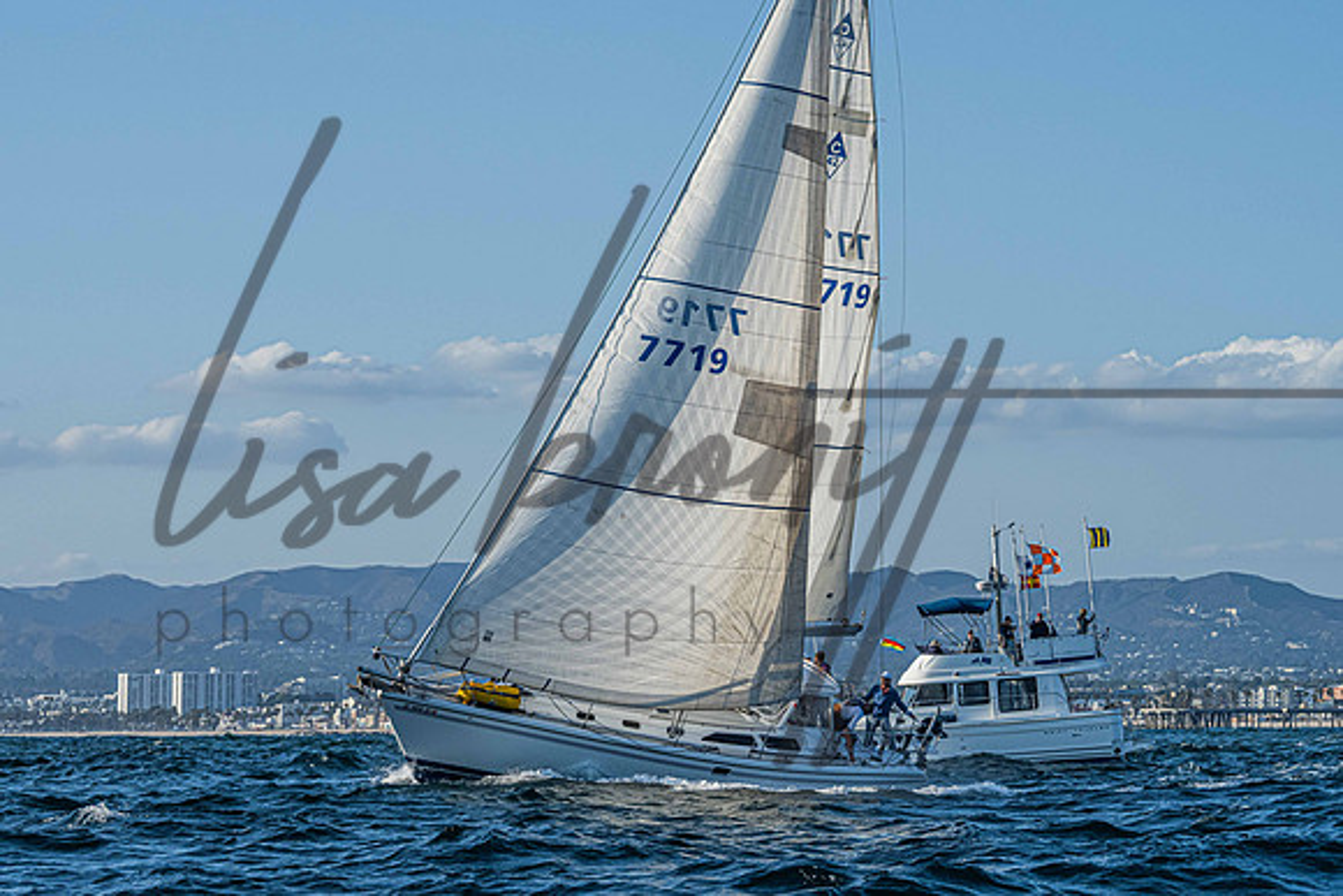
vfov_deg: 9.6
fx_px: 5348
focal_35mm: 143
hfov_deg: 14.3
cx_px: 656
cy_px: 428
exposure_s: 1/2000
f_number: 8
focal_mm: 105
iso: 400
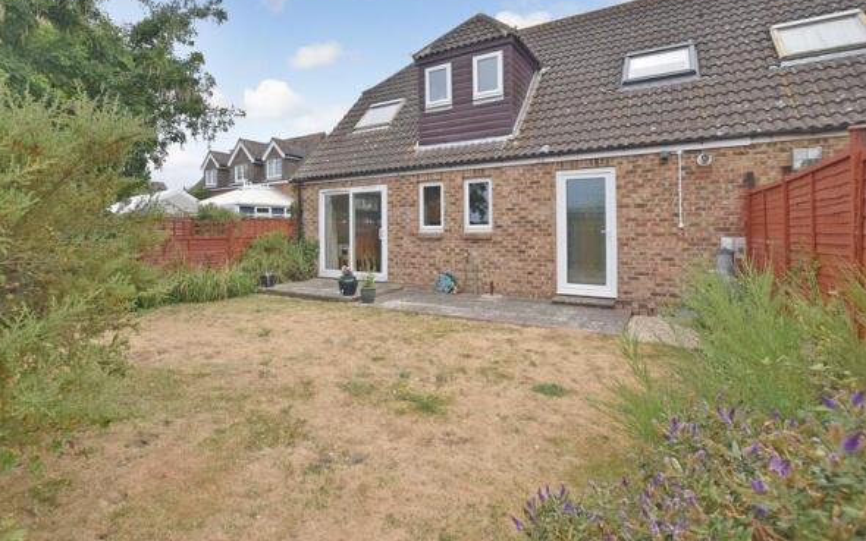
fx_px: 401
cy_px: 228
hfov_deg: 94.0
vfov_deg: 67.6
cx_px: 387
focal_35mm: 17
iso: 400
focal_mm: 10
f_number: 9
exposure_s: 1/1000
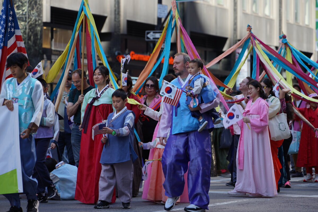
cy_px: 106
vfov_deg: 9.1
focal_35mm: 150
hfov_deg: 13.7
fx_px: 1325
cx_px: 159
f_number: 4
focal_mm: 150
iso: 100
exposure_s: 1/160
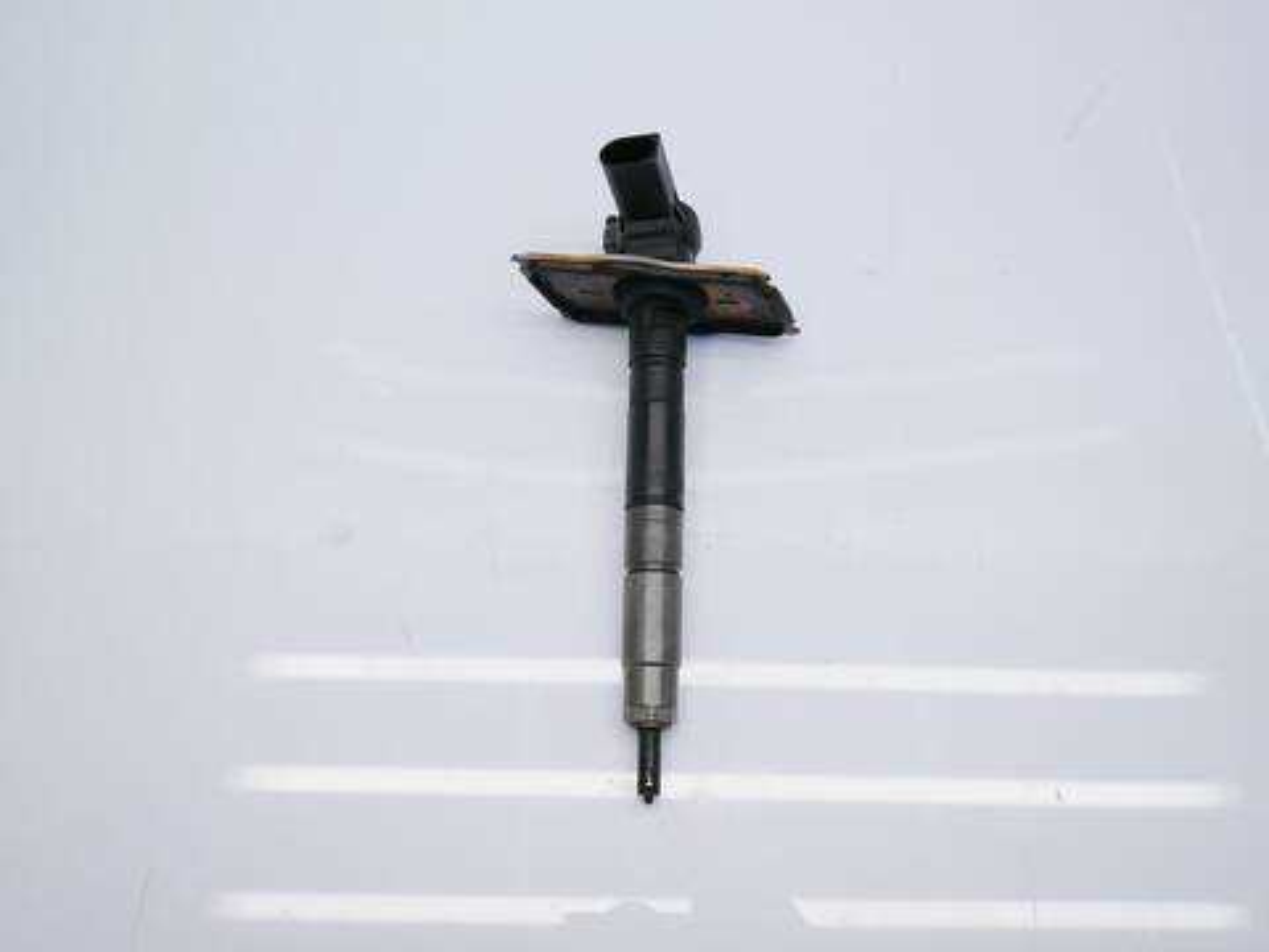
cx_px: 634
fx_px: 1100
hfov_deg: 60.0
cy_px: 476
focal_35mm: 30
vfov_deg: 46.8
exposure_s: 1/160
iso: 200
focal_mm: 15
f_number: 4.5
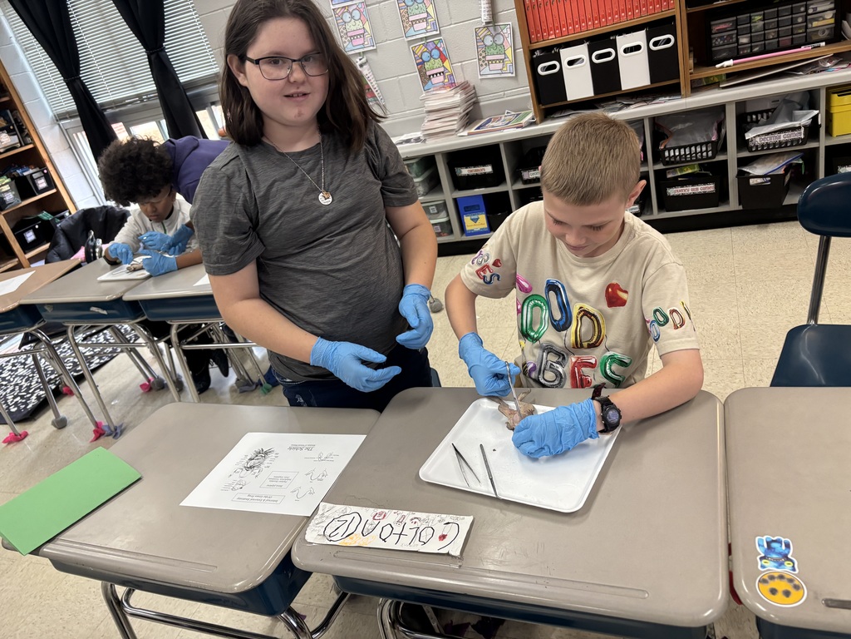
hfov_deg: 67.3
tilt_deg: -24.5
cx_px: 426
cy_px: 320
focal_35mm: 26
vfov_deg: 53.1
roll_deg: +15.7
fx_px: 639
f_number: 1.6
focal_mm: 5.96
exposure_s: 1/60
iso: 200
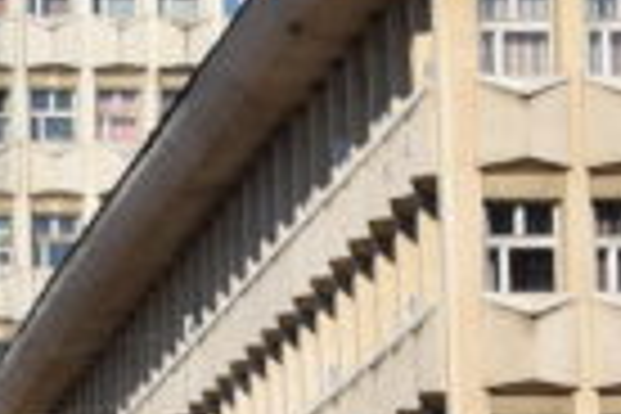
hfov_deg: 7.7
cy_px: 691
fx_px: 4623
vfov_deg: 5.1
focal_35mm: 268
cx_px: 63
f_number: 10
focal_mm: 32
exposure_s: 1/400
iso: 200
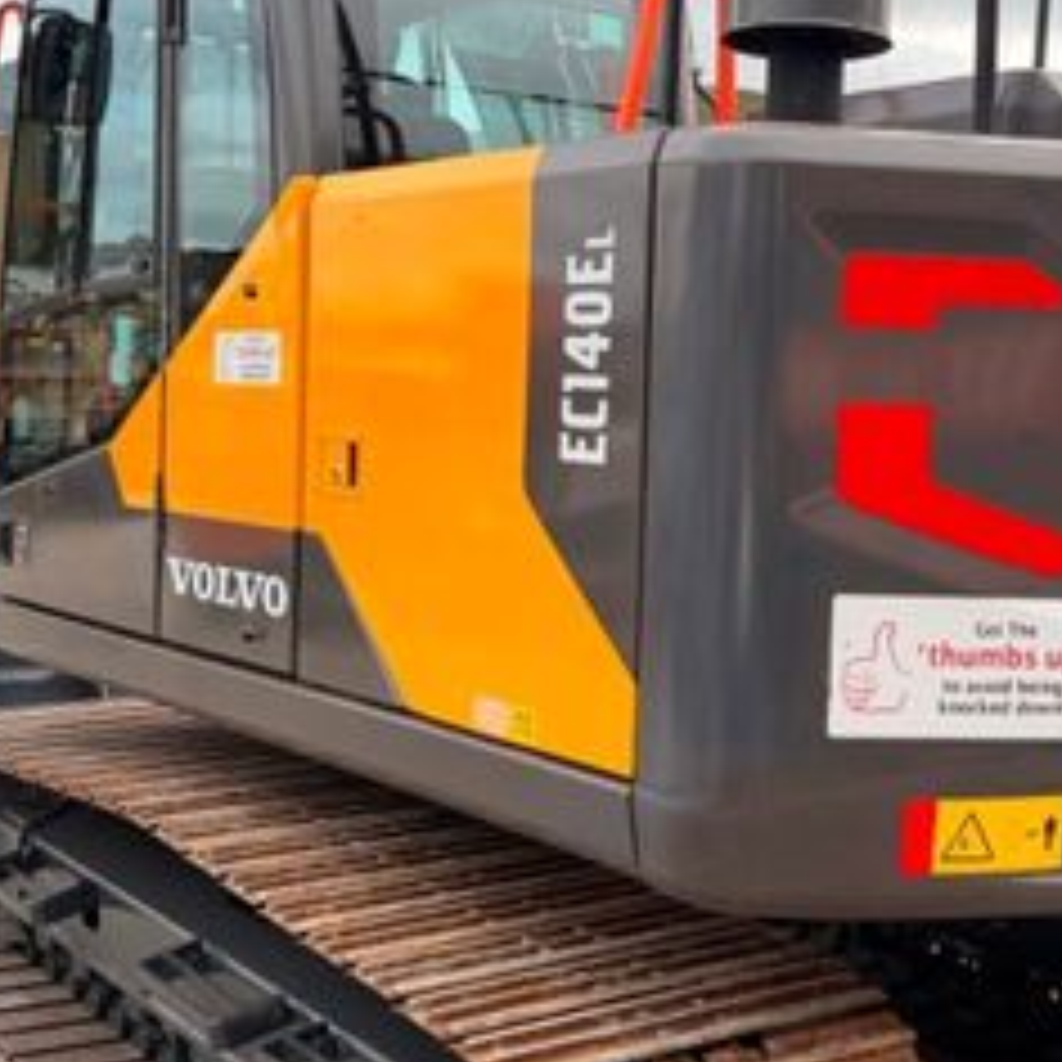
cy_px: 459
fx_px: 1874
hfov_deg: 31.4
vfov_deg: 31.6
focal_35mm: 54
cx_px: 720
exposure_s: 1/909
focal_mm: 6.76
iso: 100
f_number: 1.78
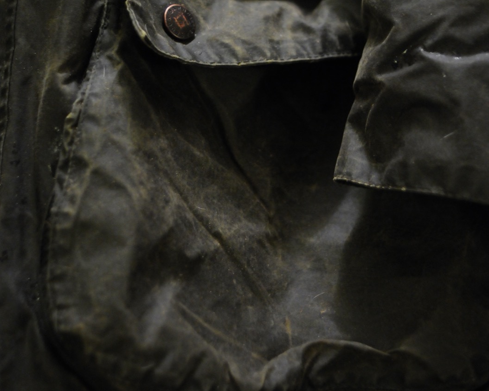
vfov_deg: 20.3
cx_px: 246
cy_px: 97
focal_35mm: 75
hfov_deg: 25.5
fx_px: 1081
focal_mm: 35
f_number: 2
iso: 1600
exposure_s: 1/40
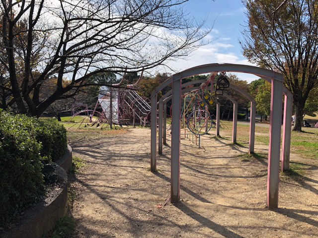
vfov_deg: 49.7
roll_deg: -0.7
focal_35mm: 28
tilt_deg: -5.2
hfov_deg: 63.4
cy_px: 119
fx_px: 257
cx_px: 159
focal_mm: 3.99
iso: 20
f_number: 1.8
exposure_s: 1/1845
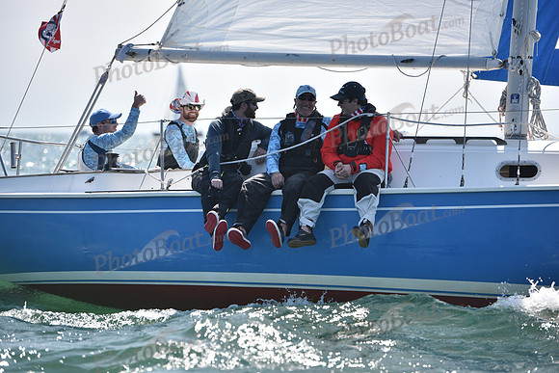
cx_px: 280
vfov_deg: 7.6
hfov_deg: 11.4
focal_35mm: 180
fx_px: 2796
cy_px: 186
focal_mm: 180
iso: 320
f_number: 4
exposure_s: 1/800
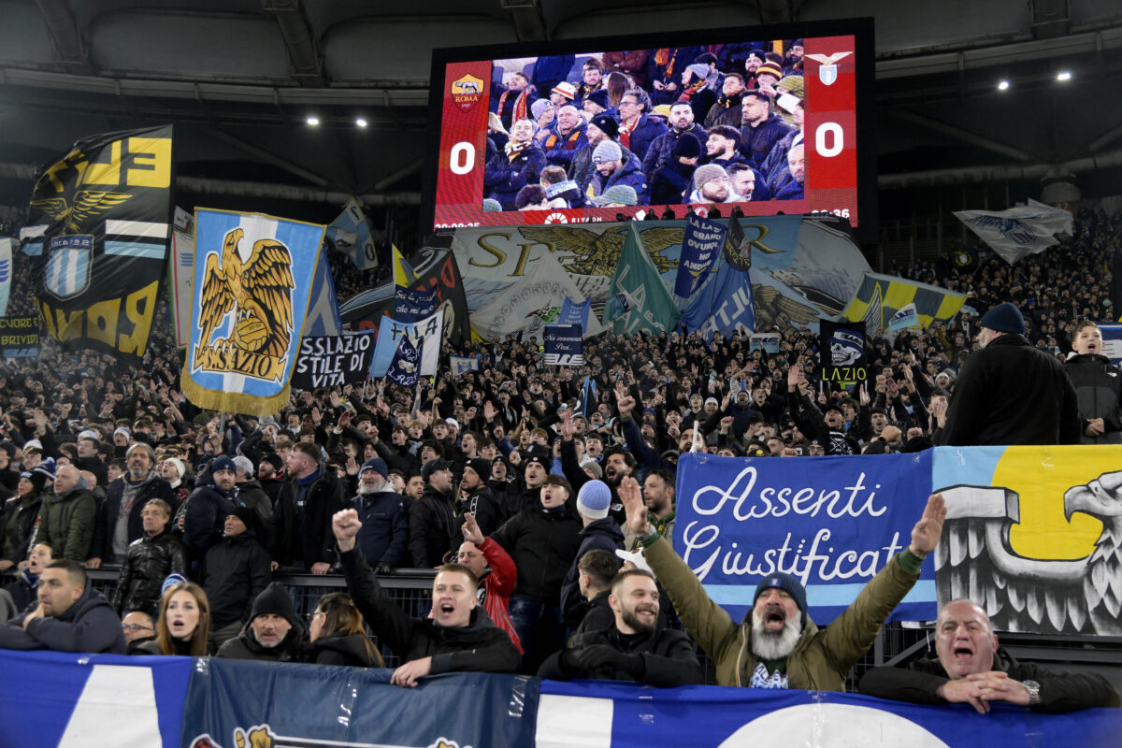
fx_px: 1184
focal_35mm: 38
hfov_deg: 50.7
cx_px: 561
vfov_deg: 35.1
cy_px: 374
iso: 2500
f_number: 5
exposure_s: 1/500
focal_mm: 38
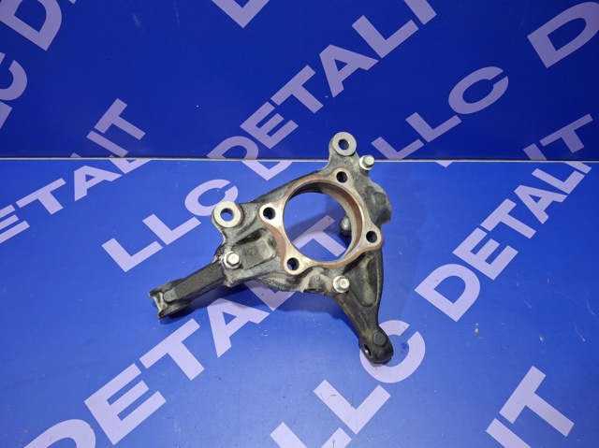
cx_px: 300
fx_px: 432
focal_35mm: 25
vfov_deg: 54.8
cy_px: 224
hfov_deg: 69.4
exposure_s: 1/50
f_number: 1.8
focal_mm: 4.69
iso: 320
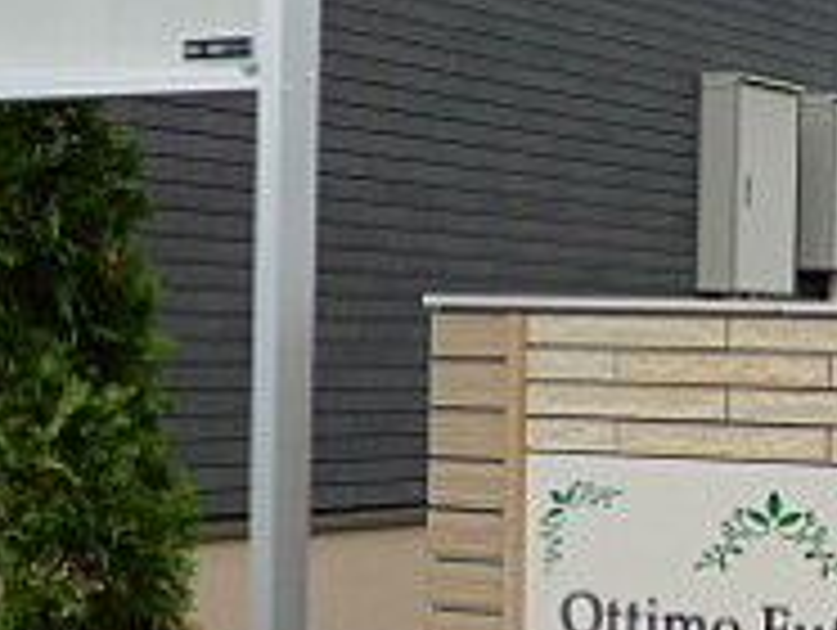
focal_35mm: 103
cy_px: 486
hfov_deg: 18.7
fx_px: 2494
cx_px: 774
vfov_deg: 14.3
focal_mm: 5.4
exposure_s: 1/250
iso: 80
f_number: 3.5
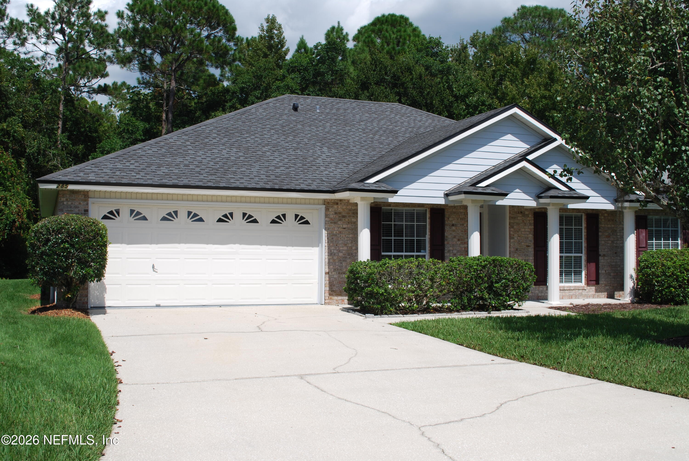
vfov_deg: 34.3
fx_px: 747
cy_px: 230
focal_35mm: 39
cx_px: 344
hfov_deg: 49.5
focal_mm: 26
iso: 100
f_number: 9
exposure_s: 1/320
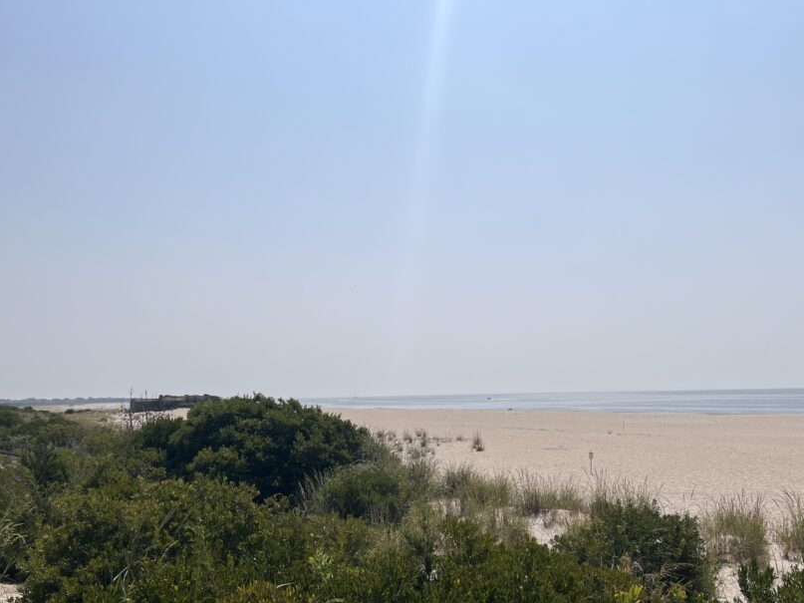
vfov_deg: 42.6
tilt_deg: +0.3
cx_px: 350
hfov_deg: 55.2
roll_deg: +1.1
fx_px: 766
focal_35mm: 33
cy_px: 381
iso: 50
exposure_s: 1/16393
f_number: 1.5
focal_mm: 5.7
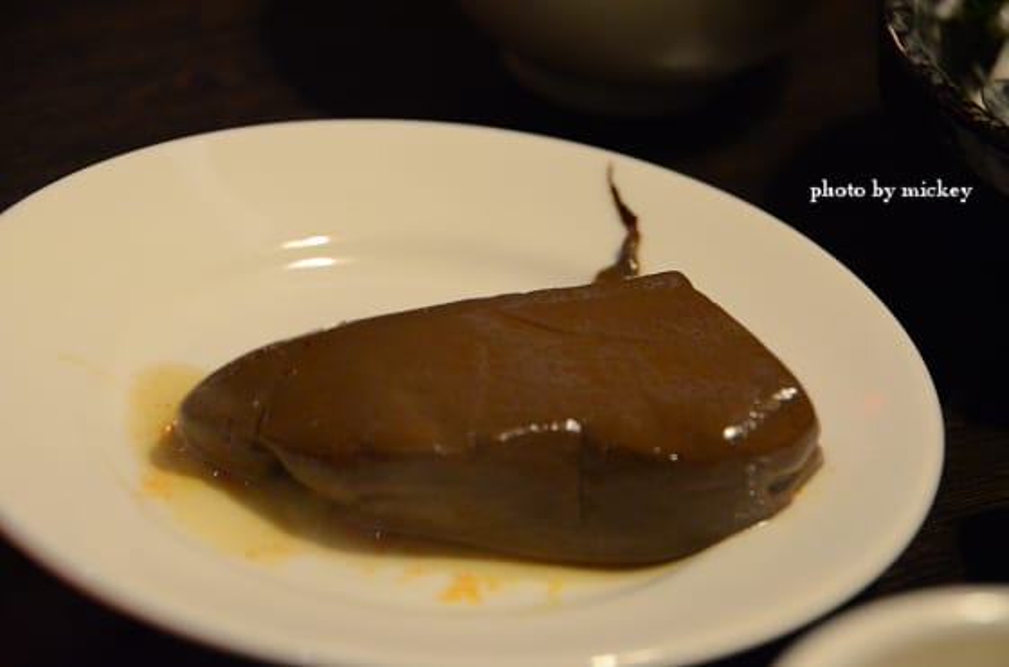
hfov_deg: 14.9
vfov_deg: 9.9
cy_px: 334
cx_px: 504
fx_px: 3857
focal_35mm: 138
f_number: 5.6
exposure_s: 1/50
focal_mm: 92
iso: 3200
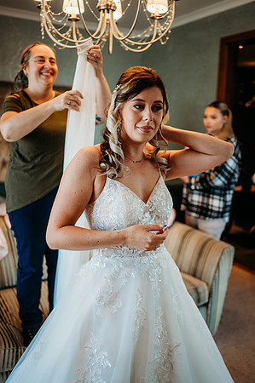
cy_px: 192
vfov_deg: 54.5
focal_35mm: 35
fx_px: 373
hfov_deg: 37.8
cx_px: 128
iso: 400
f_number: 1.8
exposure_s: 1/250
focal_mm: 35
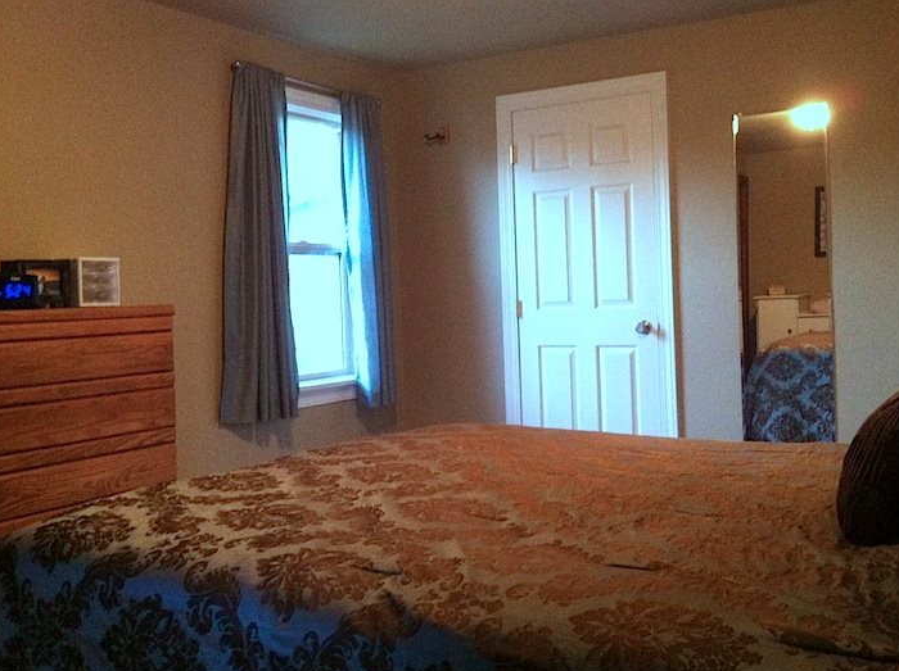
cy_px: 300
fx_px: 1037
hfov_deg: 46.8
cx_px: 485
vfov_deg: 35.8
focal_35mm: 40
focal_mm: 3.85
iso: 640
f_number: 2.8
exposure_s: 1/15
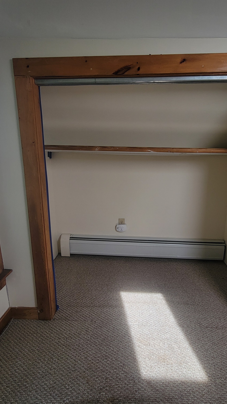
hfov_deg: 58.2
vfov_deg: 89.6
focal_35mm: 19
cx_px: 124
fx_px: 203
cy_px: 202
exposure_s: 1/120
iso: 80
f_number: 2.2
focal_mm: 2.2
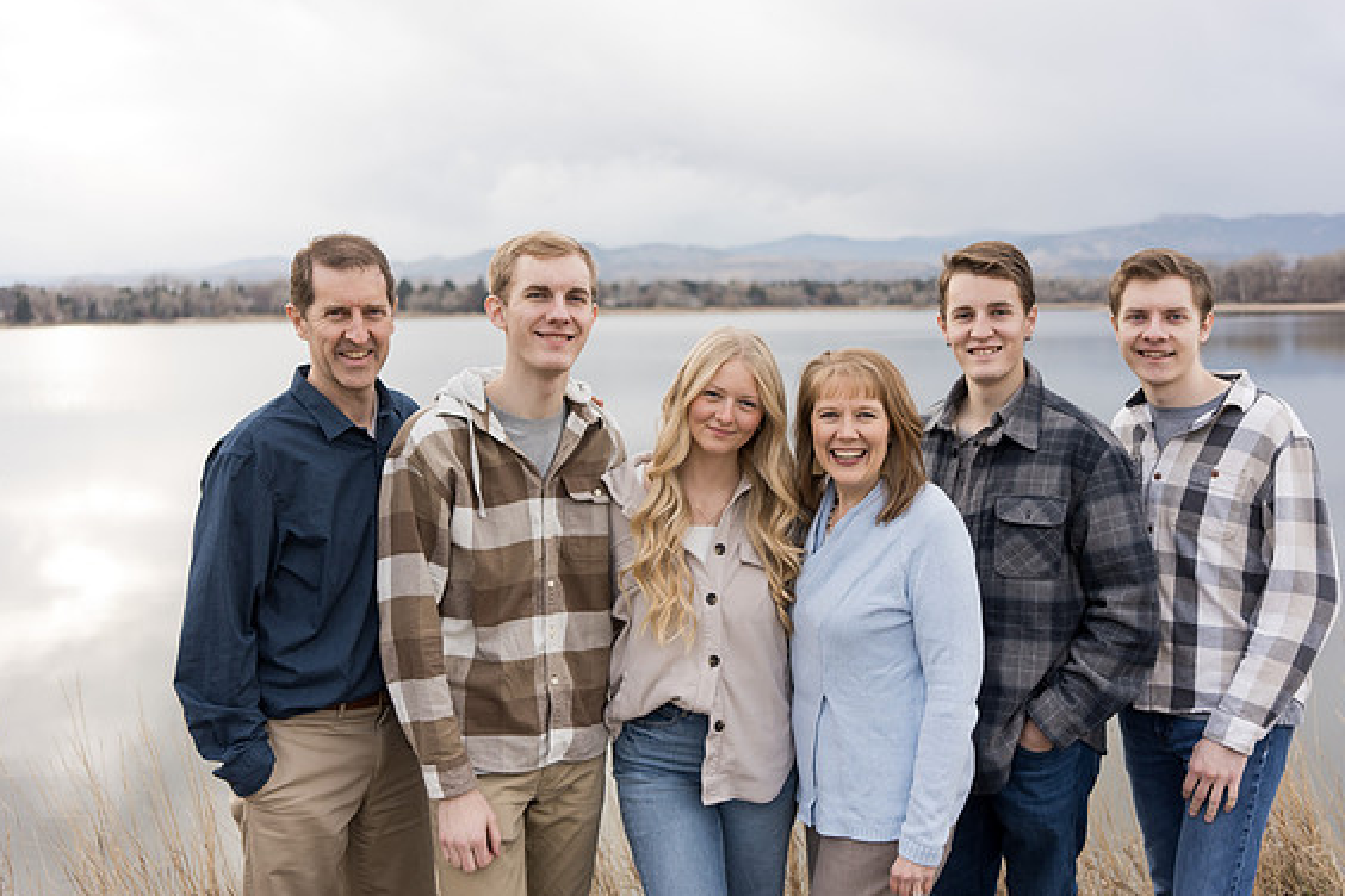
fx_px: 1345
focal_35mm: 36
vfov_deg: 36.9
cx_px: 682
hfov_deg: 53.1
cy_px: 454
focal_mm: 35
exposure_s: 1/250
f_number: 2.8
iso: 200
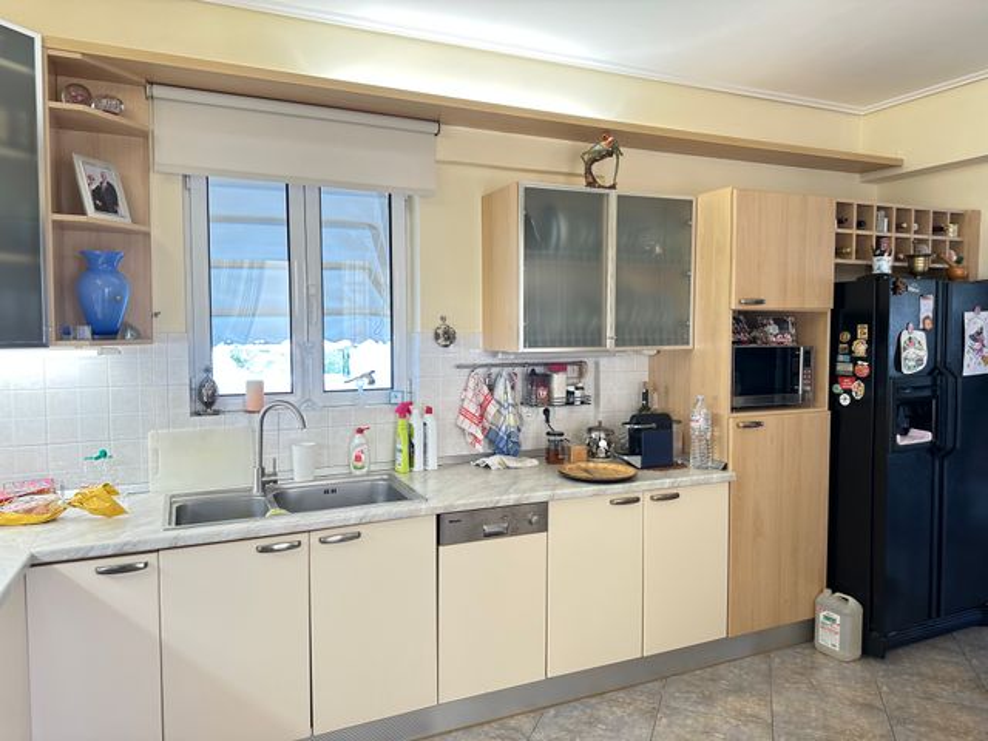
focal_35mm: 24
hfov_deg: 71.6
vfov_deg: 56.8
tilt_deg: -3.2
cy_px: 370
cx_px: 494
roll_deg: -0.3
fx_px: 685
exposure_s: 1/100
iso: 125
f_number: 1.78
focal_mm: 6.86
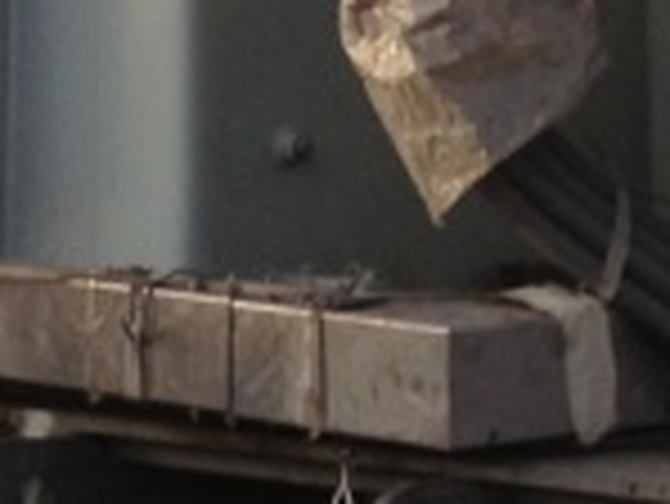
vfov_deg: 6.0
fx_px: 4668
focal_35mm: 241
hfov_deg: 8.2
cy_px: -621
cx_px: 31
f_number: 2.4
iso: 50
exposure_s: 1/502
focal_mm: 4.28
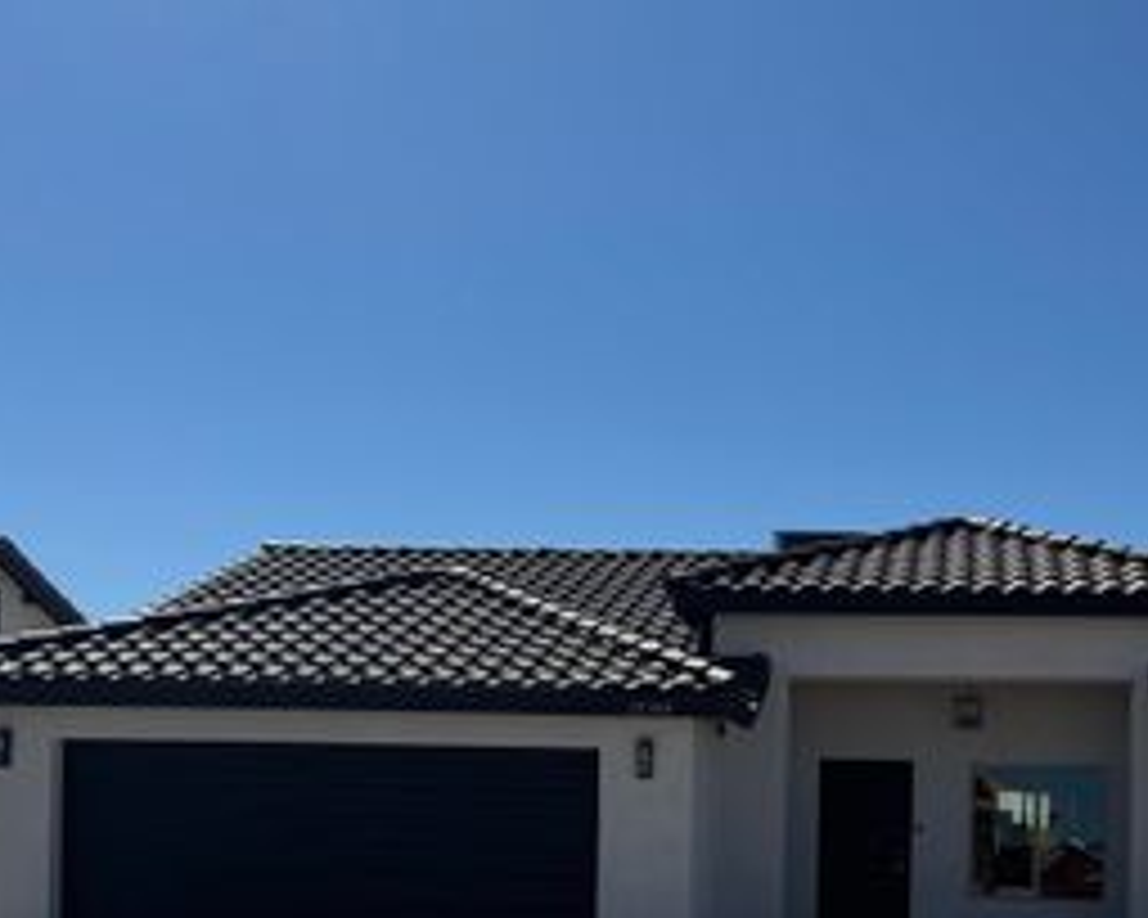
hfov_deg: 39.1
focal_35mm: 46
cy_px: 835
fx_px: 1563
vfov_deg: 31.2
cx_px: 878
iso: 80
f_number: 1.78
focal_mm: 6.76
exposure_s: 1/9009
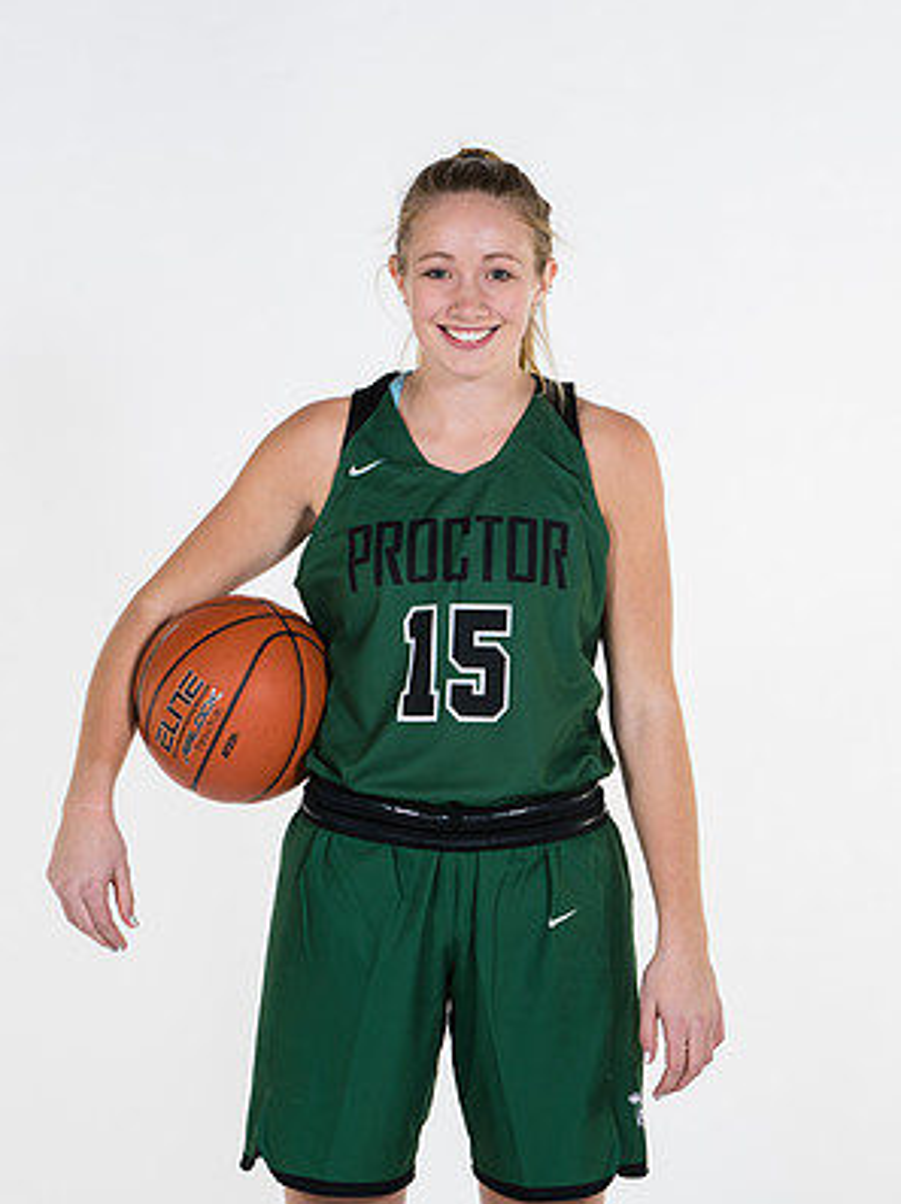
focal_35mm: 180
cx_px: 449
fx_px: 6257
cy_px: 625
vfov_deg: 11.0
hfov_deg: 8.2
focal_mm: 110
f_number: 6.3
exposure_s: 1/160
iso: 200
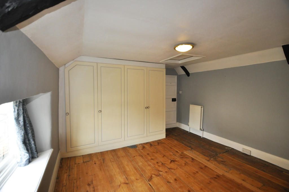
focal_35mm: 15
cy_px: 96
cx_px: 144
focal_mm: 10
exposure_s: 1/100
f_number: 3.5
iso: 800
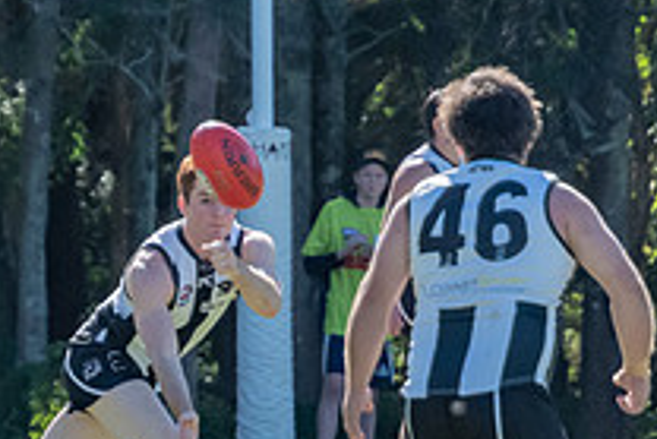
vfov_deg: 1.2
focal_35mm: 1153
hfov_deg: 1.8
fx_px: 21056
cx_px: 214
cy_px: 429
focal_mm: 220
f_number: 6.3
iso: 800
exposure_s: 1/3200
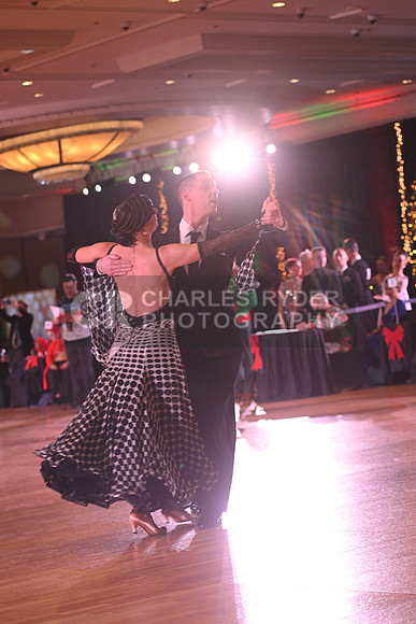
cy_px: 312
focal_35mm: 100
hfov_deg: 13.7
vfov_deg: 20.4
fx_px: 1732
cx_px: 208
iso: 2000
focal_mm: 100
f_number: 4.5
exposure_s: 1/200
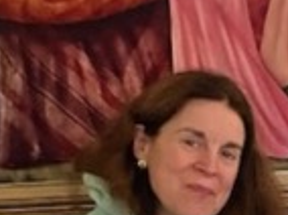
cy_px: 308
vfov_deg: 12.8
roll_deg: -0.6
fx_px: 914
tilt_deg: -17.3
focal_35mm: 110
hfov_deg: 15.3
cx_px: 527
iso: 800
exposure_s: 1/30
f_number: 1.5
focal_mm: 5.7
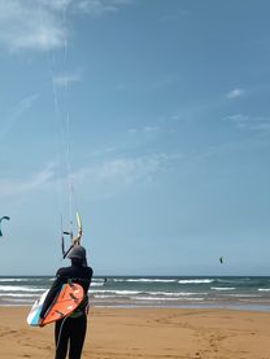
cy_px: 91
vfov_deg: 38.6
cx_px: 74
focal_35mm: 48
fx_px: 499
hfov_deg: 29.9
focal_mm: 4.25
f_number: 1.8
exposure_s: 1/6000
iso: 32
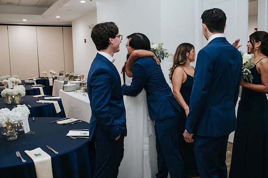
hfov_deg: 54.5
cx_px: 134
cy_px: 89
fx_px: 260
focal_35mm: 35
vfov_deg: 37.8
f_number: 3.5
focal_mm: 35
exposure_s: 1/200
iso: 800
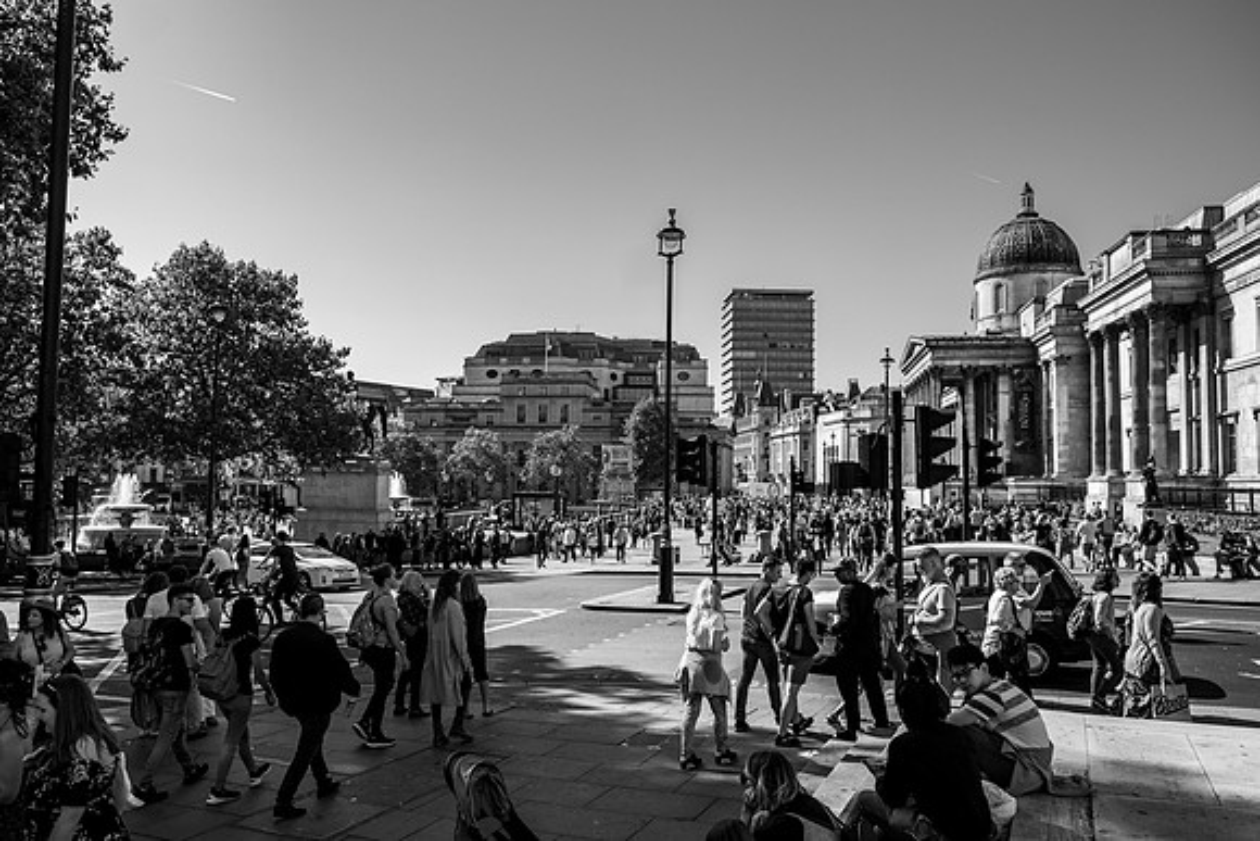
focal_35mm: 27
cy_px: 420
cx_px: 630
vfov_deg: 48.0
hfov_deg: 67.4
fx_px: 945
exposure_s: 1/850
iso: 200
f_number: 5.6
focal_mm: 18
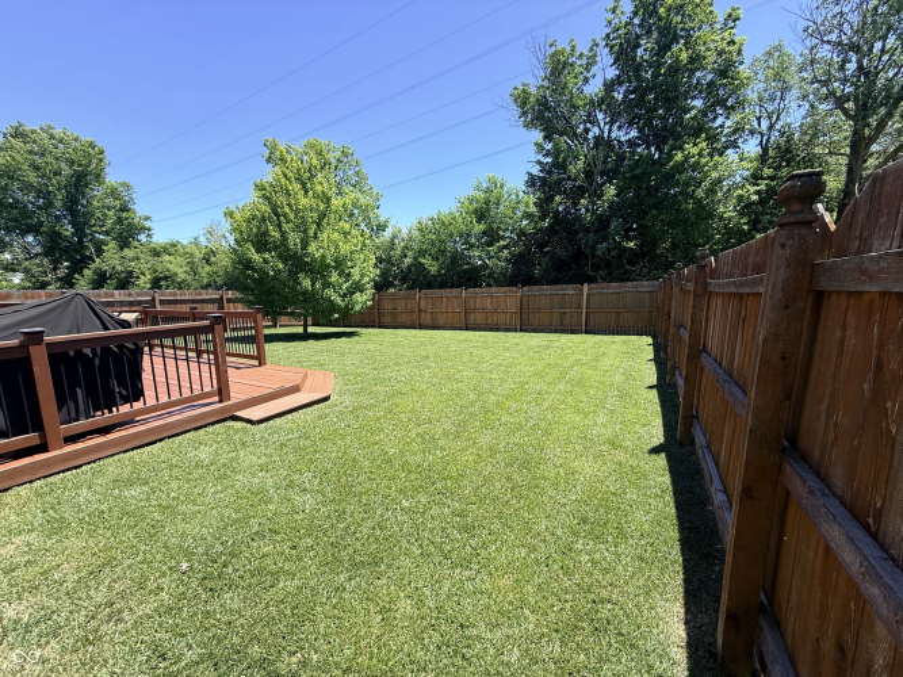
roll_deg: +2.2
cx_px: 452
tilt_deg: -6.7
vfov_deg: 85.7
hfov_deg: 102.1
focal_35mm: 14
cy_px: 338
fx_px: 365
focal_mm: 2.22
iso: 50
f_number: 2.2
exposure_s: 1/701
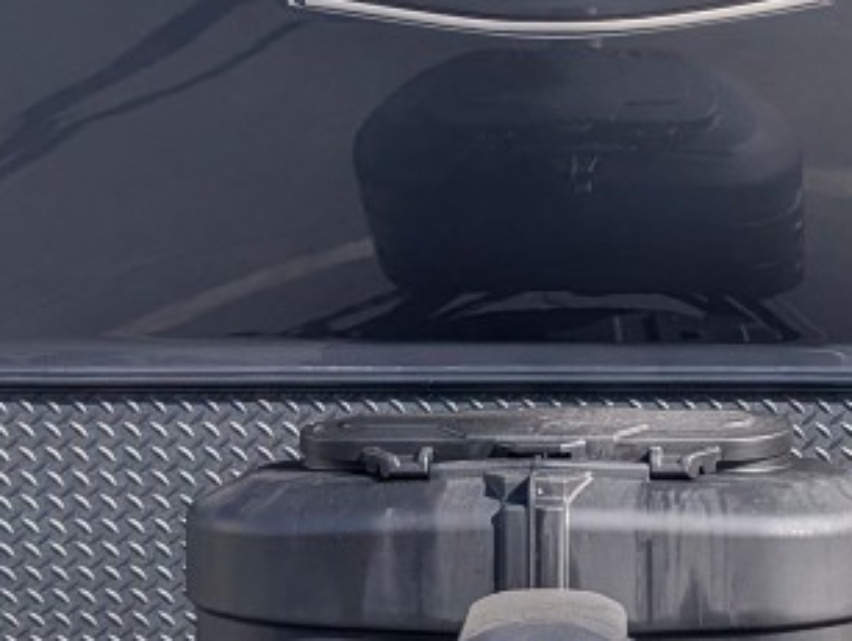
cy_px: 189
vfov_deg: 13.6
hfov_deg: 18.0
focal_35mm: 109
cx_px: 579
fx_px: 2686
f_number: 1.85
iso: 49
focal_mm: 6.81
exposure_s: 1/1953
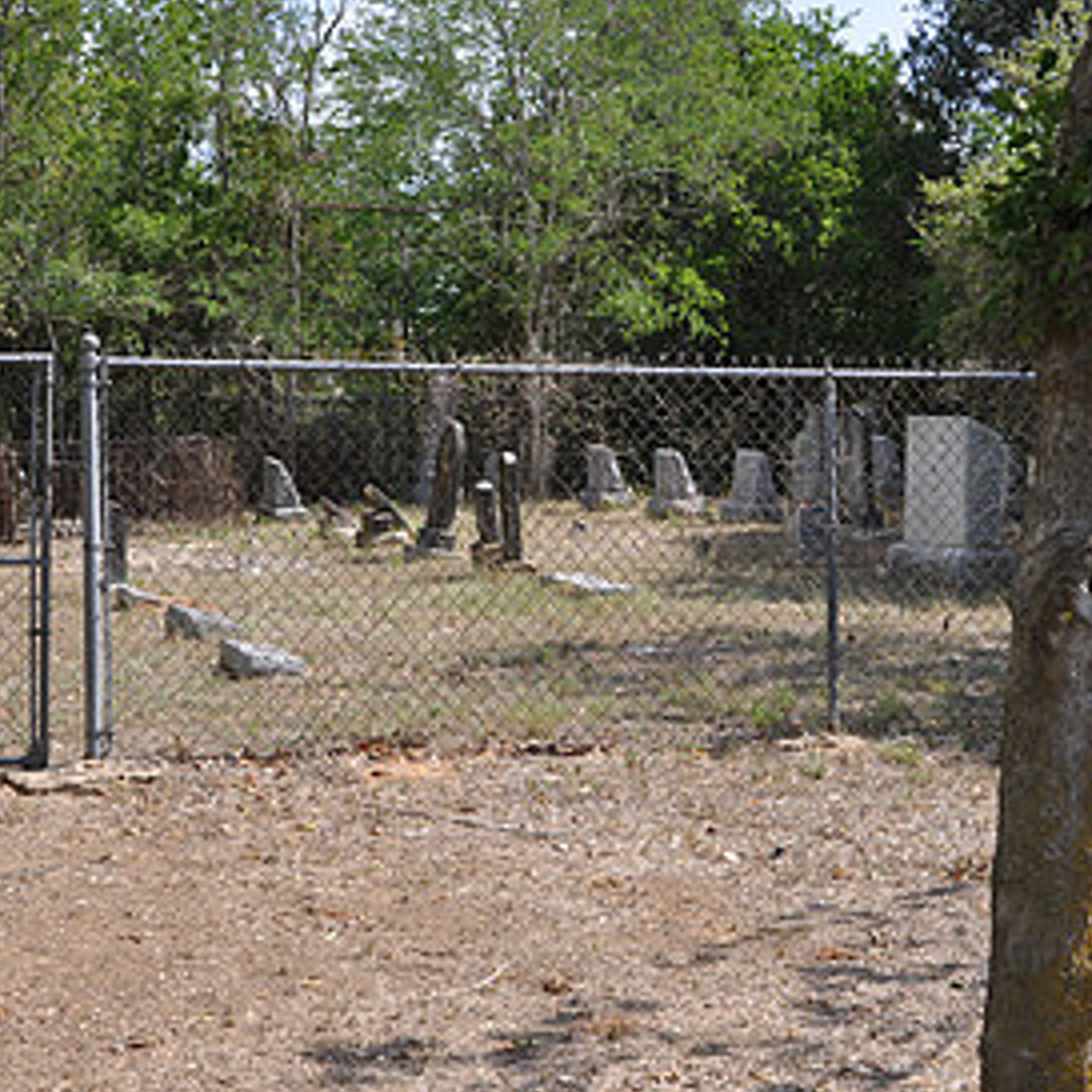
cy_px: 582
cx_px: 428
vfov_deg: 26.5
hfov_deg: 26.4
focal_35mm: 65
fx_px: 2320
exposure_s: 1/160
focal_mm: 24
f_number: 6.3
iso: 200
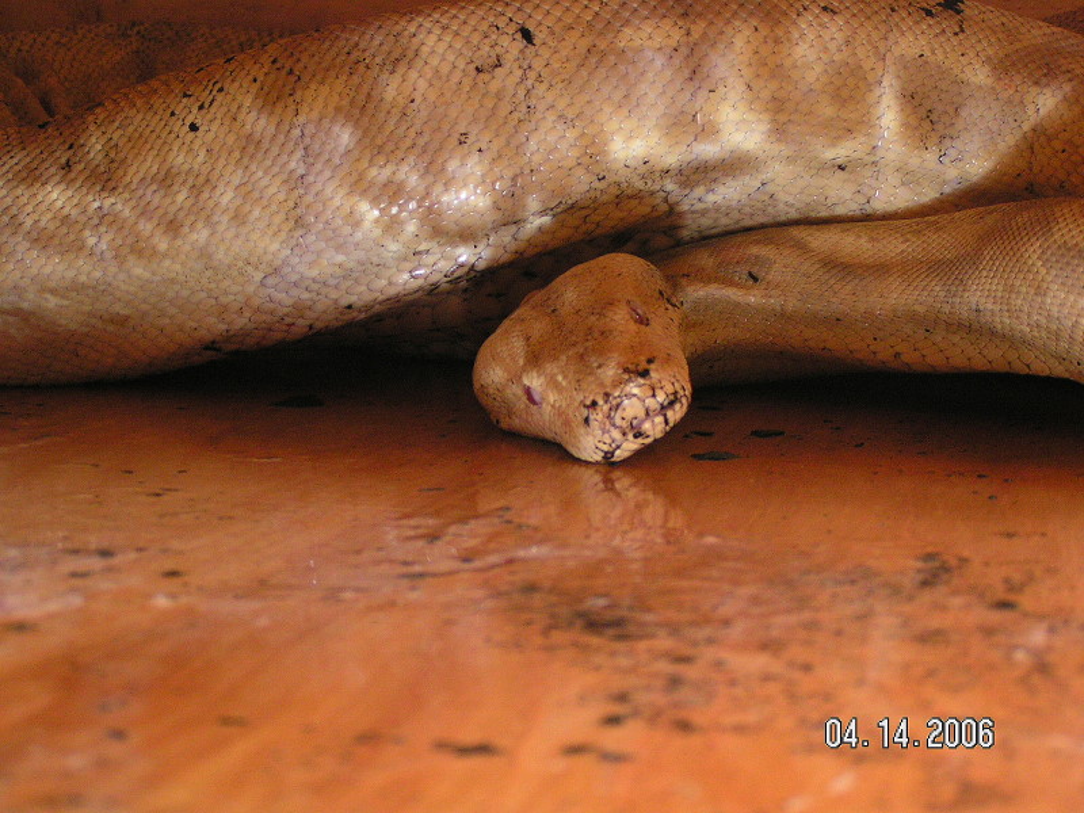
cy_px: 406
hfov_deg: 22.8
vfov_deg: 17.2
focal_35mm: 86
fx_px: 2693
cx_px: 542
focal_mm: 13.2
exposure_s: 1/100
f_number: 3.2
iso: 200
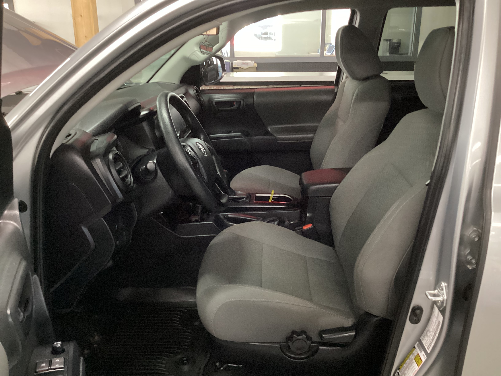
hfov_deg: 58.4
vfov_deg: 45.4
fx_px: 449
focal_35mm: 31
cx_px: 250
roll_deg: -0.3
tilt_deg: -20.2
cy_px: 188
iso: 400
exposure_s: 1/33
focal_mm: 3.3
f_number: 2.4
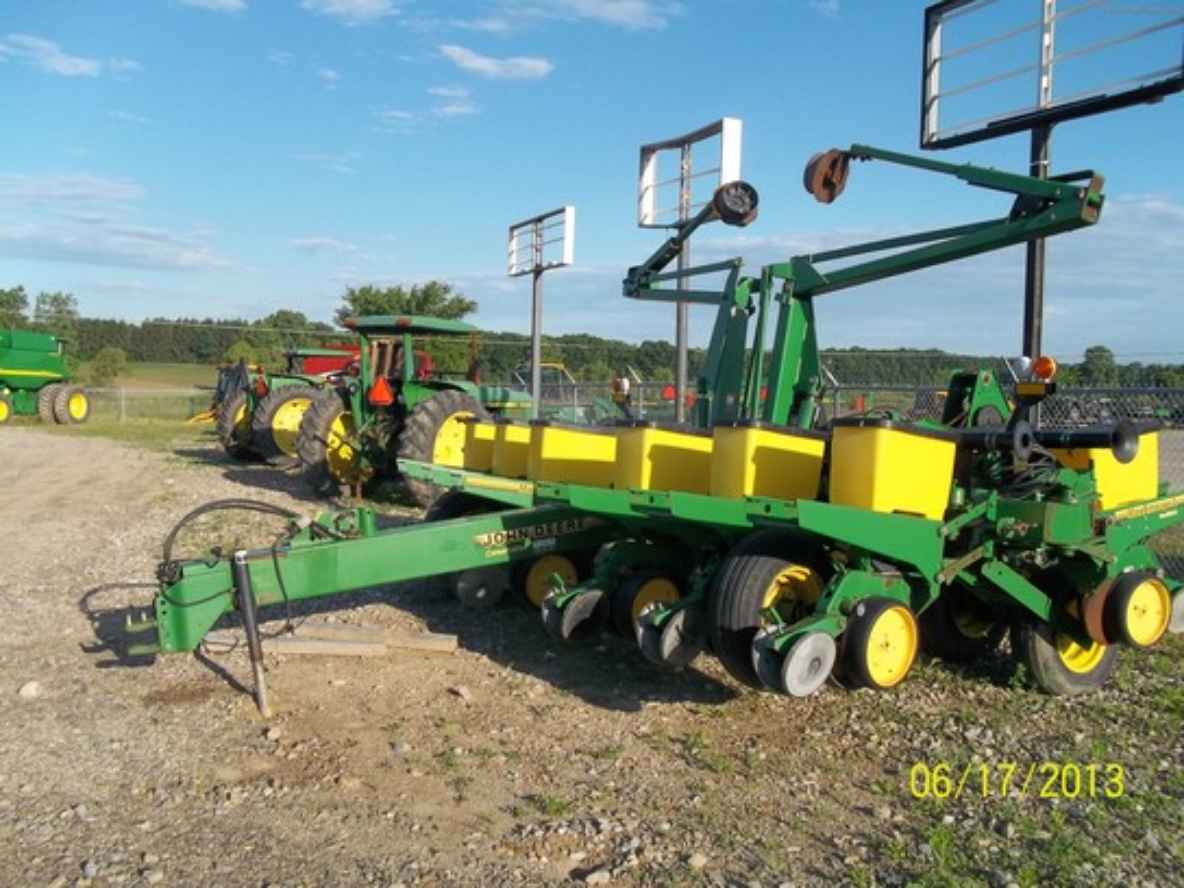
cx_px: 592
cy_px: 444
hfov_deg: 56.8
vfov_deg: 44.2
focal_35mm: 32
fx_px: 1095
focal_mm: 5.7
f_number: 8.8
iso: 80
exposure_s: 1/160
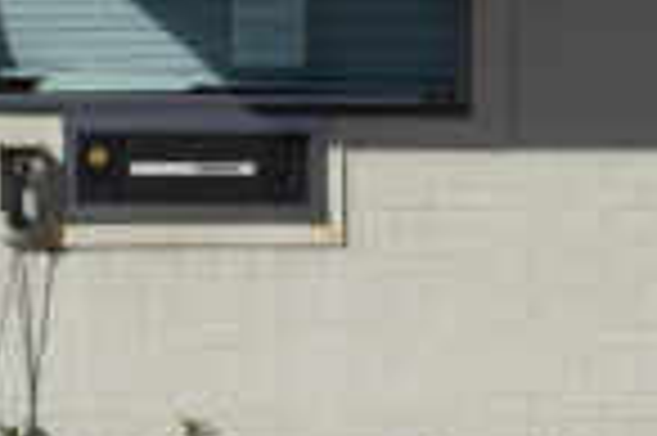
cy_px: -184
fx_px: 2880
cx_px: 274
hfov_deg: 13.0
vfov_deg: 8.5
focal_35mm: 158
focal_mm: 20
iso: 100
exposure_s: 1/500
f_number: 9
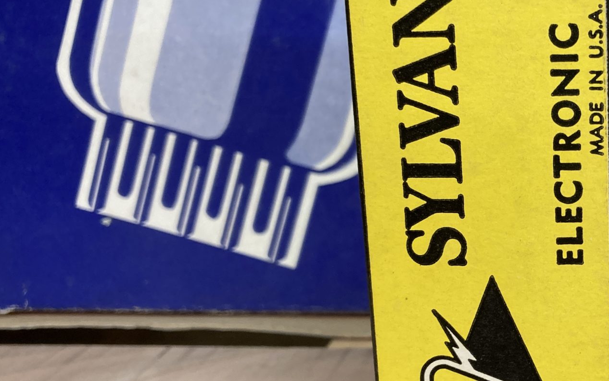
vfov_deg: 21.6
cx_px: 600
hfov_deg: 31.6
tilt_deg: -12.4
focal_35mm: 60
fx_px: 996
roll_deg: -0.7
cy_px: 199
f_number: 1.8
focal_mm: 3.99
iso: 64
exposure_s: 1/50
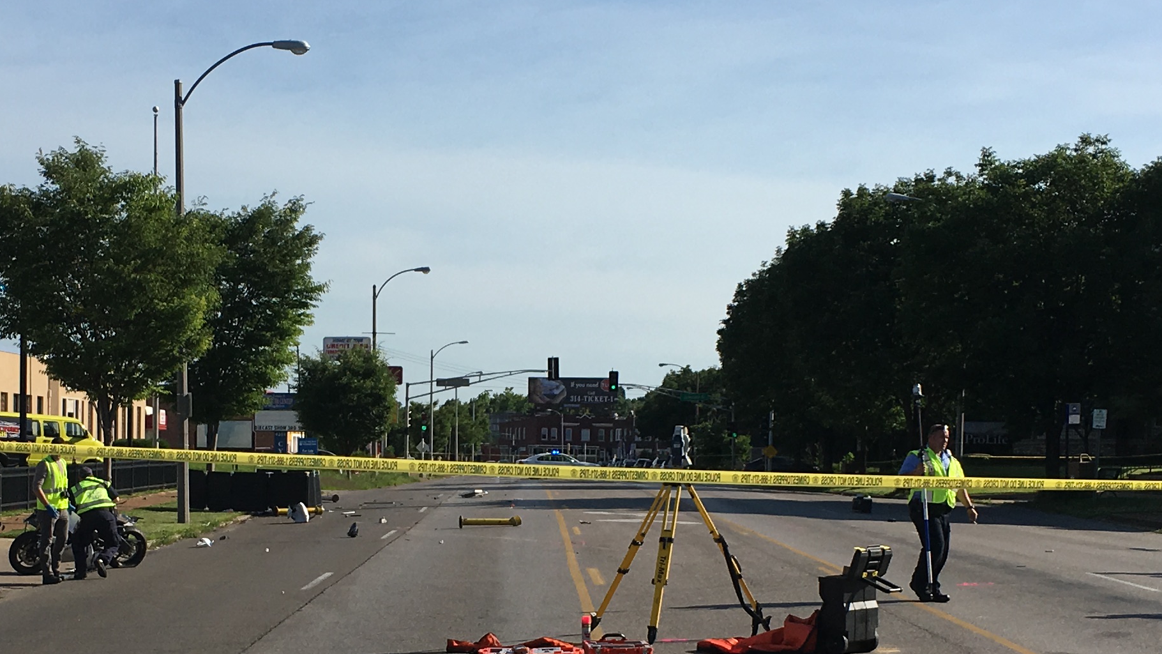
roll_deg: -1.1
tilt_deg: -2.1
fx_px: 2157
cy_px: 535
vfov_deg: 17.1
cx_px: 434
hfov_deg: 30.0
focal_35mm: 70
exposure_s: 1/2198
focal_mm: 4.15
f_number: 2.2
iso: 25
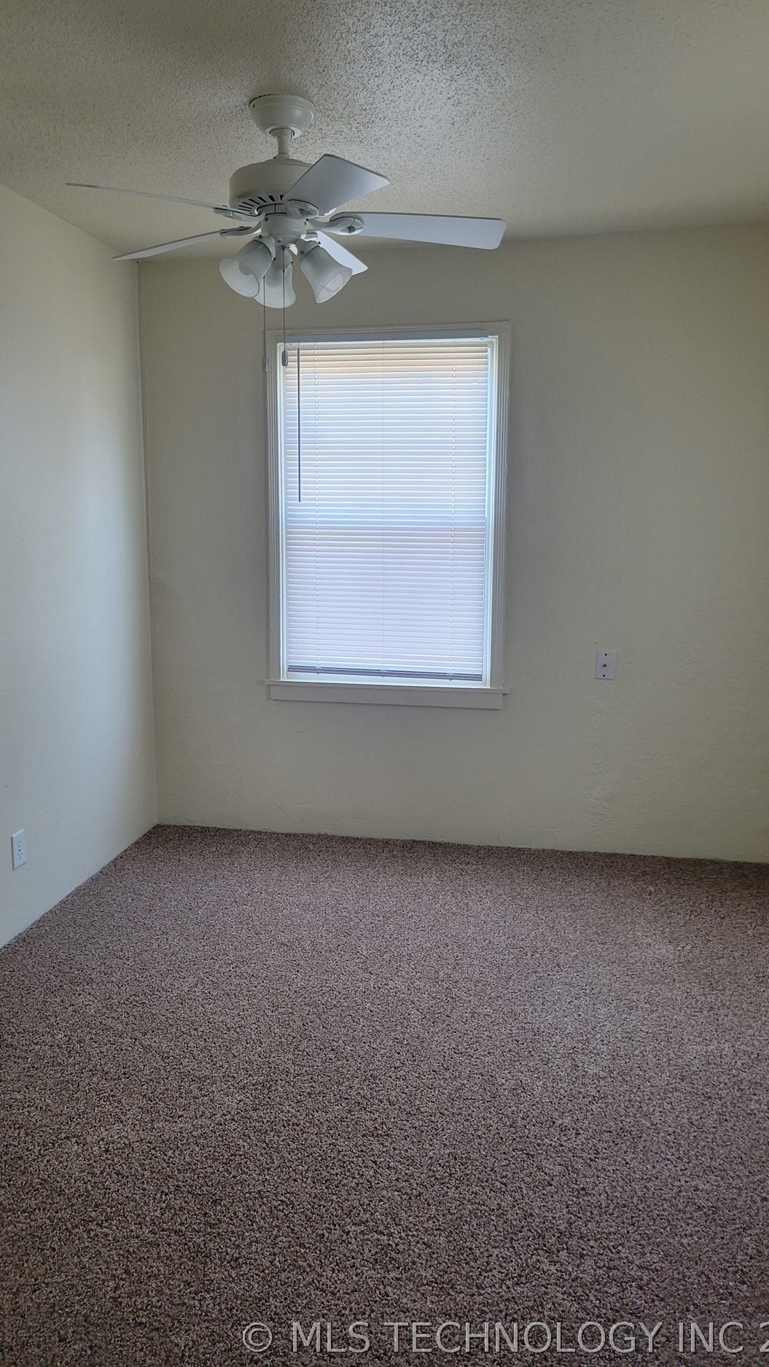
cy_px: 670
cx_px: 344
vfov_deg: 66.1
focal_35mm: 29
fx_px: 1051
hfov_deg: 40.1
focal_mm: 5.4
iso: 200
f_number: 1.8
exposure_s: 1/120
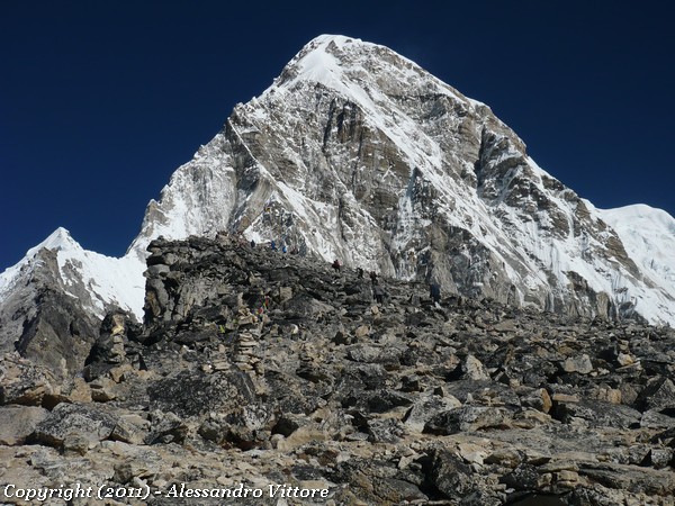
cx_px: 338
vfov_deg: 29.1
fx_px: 975
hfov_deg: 38.2
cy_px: 253
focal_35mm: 50
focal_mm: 8.3
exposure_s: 1/640
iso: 100
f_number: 10
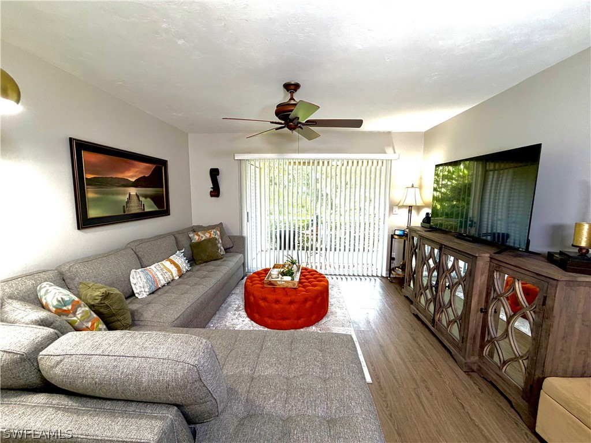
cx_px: 296
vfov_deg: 85.7
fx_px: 239
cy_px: 222
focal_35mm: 14
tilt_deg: -7.1
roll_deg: -0.1
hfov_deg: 102.1
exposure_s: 1/60
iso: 160
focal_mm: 2.22
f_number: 2.2
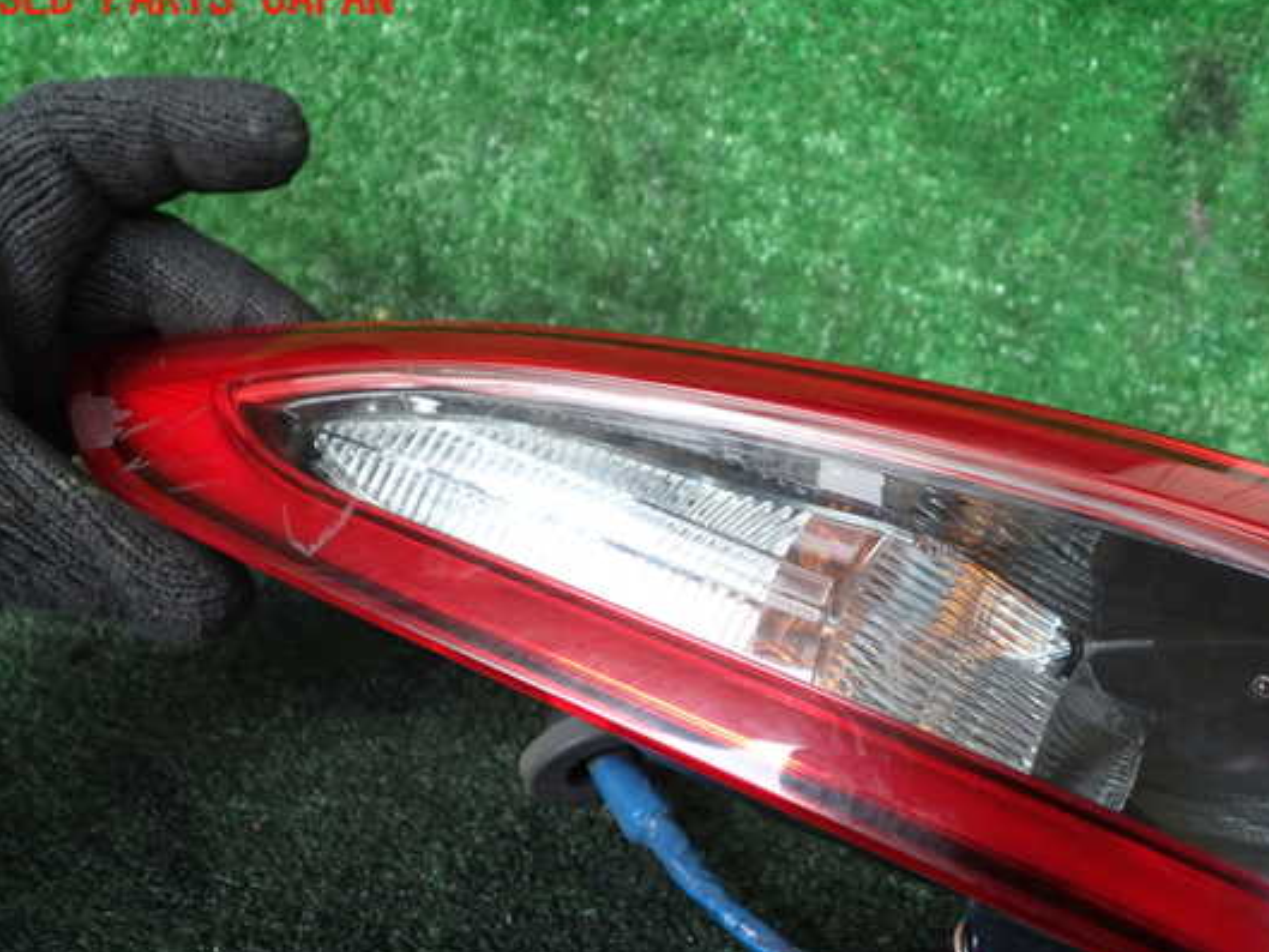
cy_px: 508
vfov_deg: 41.8
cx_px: 676
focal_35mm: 34
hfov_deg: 53.9
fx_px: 1247
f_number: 2.3
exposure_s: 1/30
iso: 250
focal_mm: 5.4
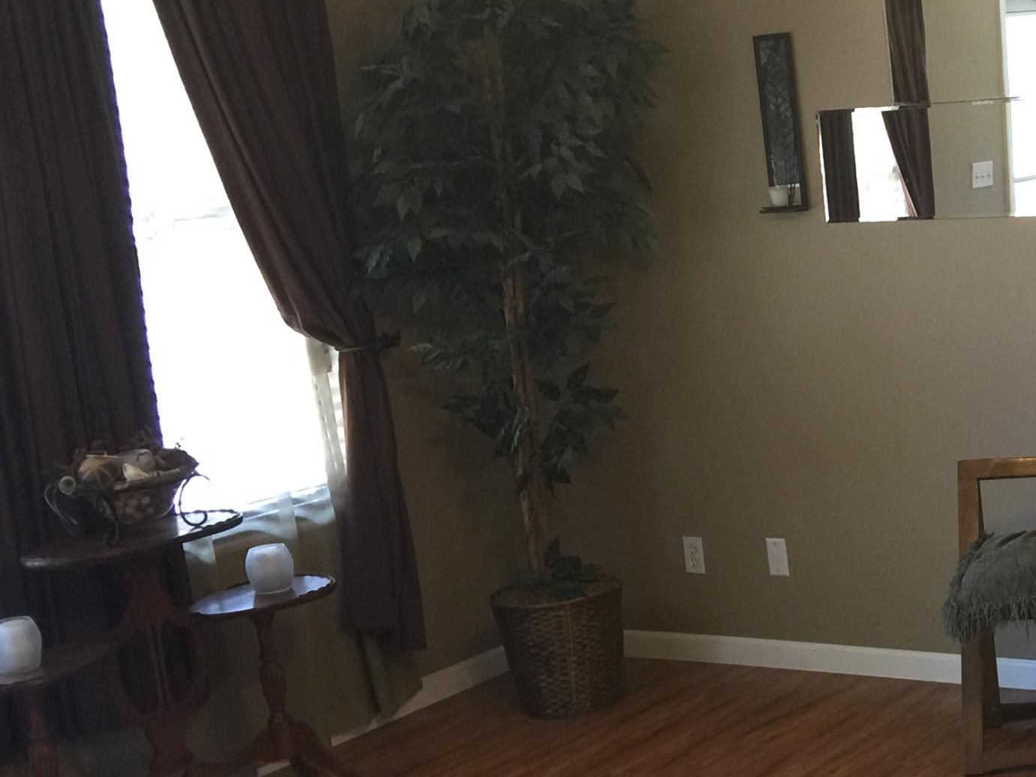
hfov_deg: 28.3
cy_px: 457
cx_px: 1095
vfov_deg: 23.3
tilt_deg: -10.6
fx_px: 1886
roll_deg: +2.7
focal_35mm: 63
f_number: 2.2
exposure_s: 1/15
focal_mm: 4.15
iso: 50
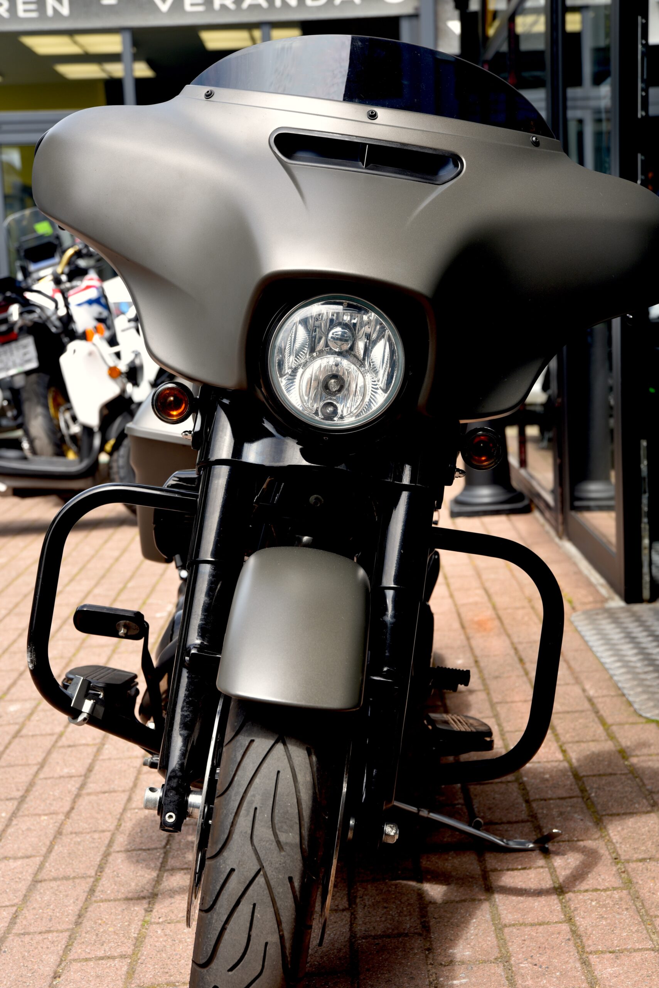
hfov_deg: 22.6
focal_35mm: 60
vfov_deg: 33.4
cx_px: 330
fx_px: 1646
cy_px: 494
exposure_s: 1/125
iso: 100
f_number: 5.6
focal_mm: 60
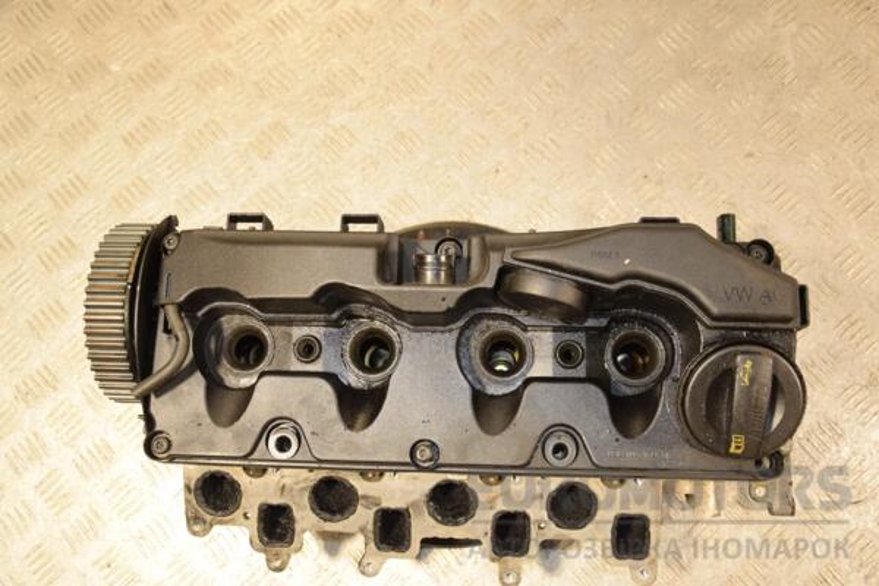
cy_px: 293
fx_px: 879
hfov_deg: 53.1
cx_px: 440
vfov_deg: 36.9
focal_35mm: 36
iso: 800
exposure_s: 1/125
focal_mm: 24
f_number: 5
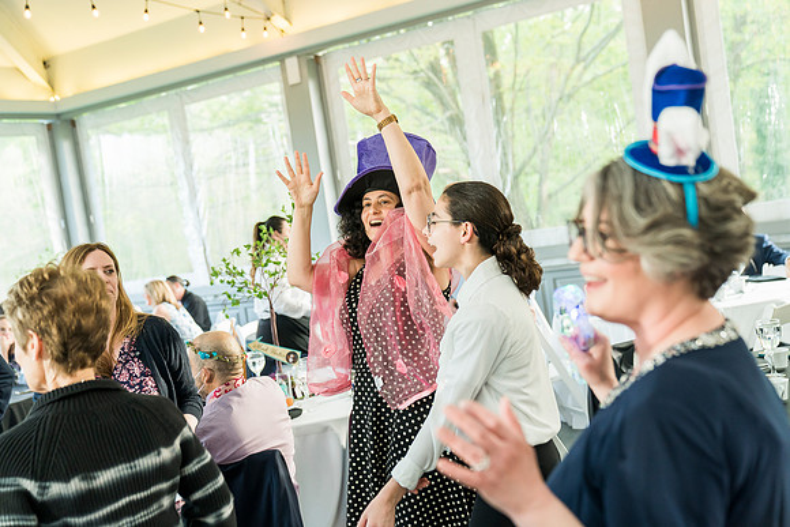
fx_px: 966
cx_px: 395
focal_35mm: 44
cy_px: 264
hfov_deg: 44.5
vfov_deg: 30.5
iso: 1250
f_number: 3.2
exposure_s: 1/200
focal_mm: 44
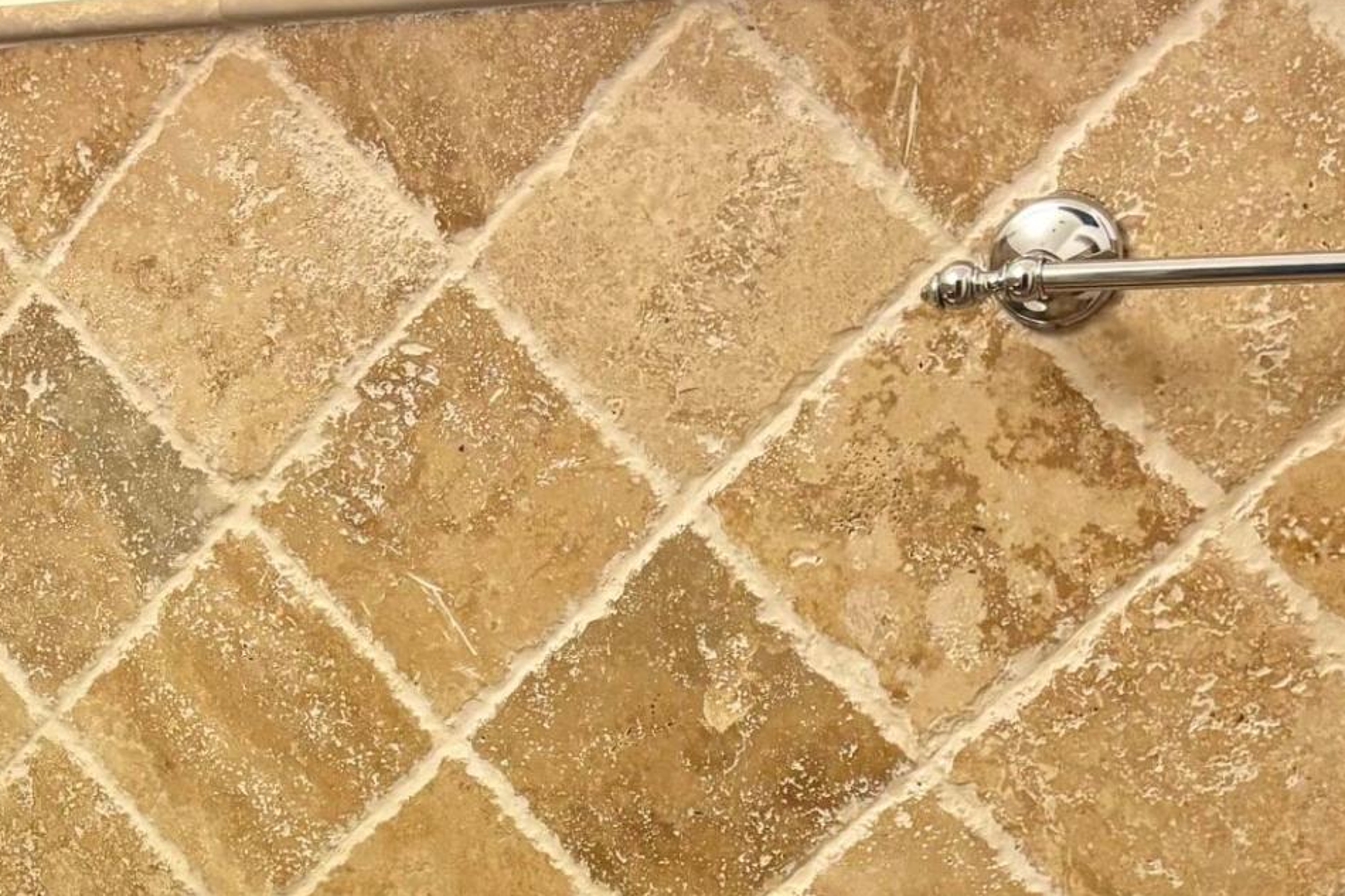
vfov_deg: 15.9
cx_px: -168
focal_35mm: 82
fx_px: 3063
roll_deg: +3.9
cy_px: 1135
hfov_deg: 23.1
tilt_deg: -19.3
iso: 125
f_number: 1.6
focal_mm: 5.96
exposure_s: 1/60
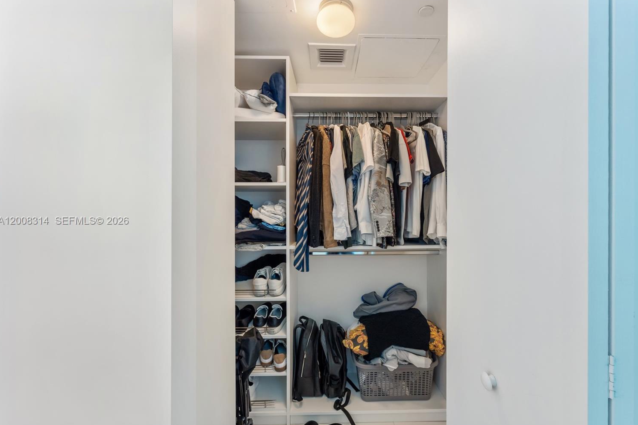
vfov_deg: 77.3
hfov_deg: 100.3
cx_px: 337
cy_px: 221
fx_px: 266
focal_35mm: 15
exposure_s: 1/13
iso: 500
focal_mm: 14
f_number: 9
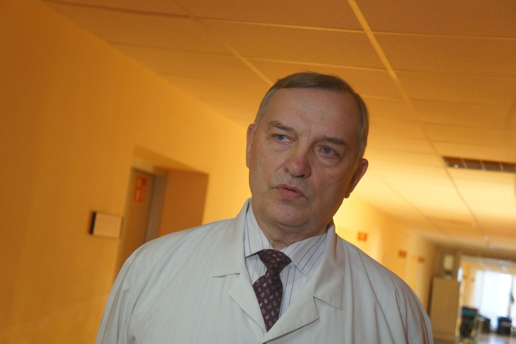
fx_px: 1010
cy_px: 172
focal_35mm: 70
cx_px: 258
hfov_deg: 28.6
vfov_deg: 19.3
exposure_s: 1/160
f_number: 5
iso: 1600
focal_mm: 47
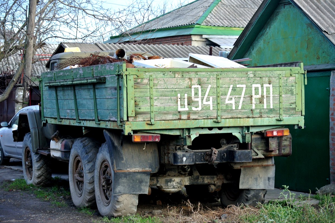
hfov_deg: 21.0
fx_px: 903
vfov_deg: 14.1
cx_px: 168
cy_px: 112
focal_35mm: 97
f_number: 3.8
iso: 100
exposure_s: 1/125
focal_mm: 36.1
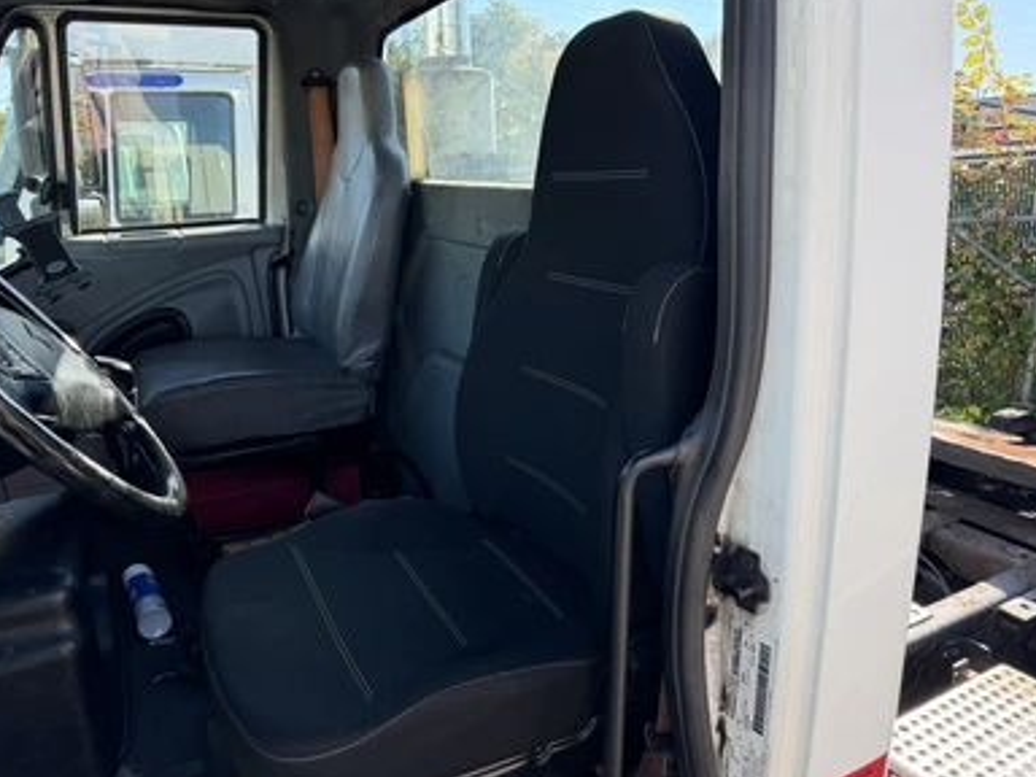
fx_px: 748
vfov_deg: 54.9
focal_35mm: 25
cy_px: 386
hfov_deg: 69.4
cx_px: 510
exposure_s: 1/943
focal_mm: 6.76
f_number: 1.78
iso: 100
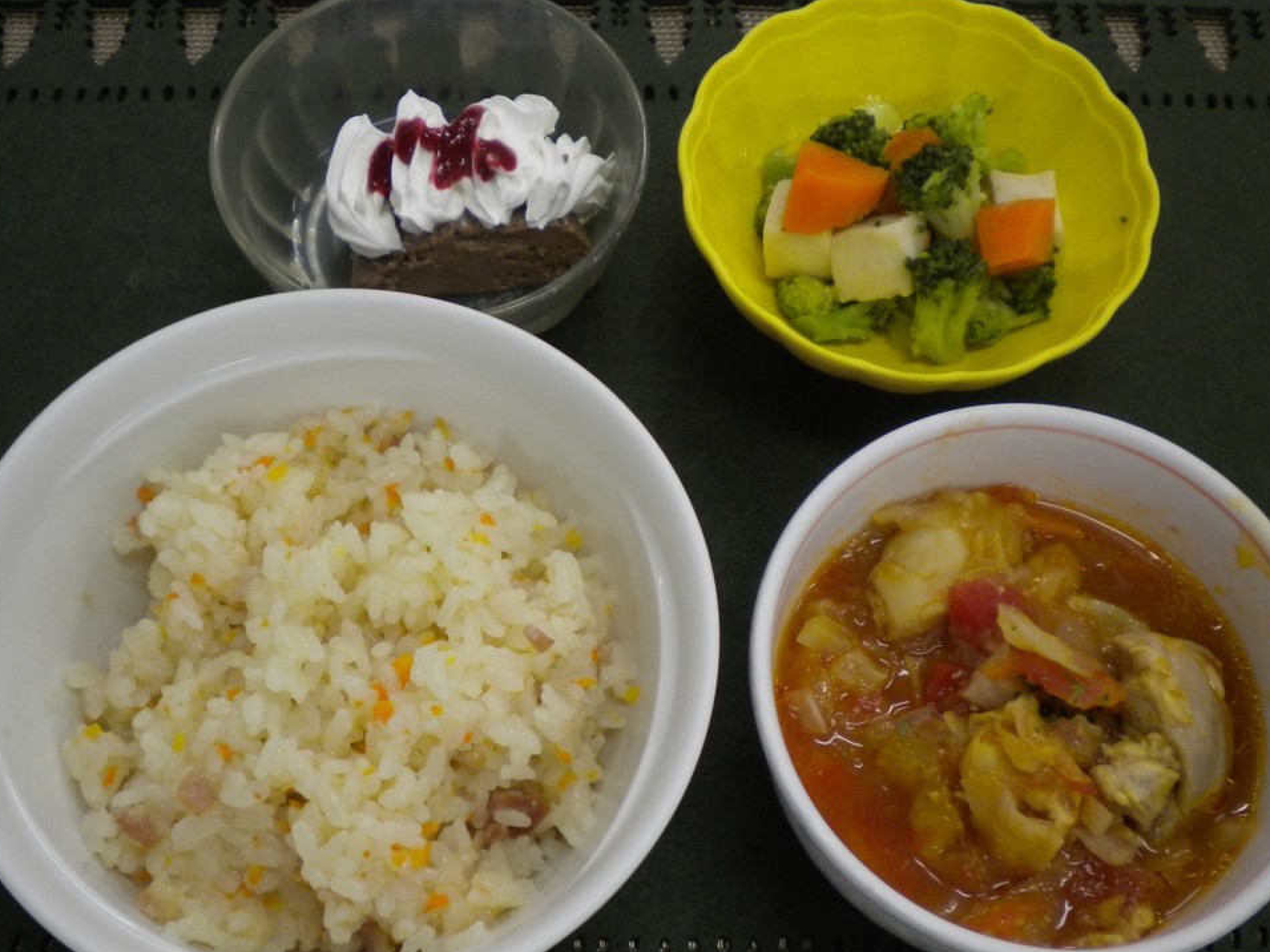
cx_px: 618
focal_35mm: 44
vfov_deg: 32.8
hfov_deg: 42.9
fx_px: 1614
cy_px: 544
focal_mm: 6.3
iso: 222
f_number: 3.1
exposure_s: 1/62.2
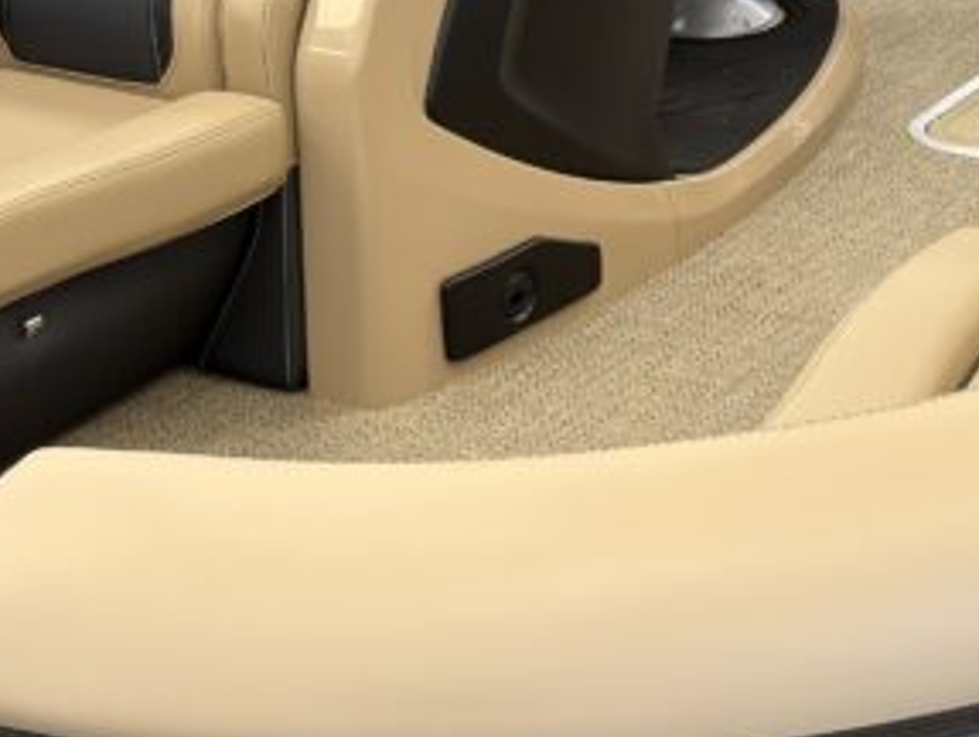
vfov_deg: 12.9
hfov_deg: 17.2
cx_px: 614
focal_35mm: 114
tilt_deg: -19.0
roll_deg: +1.9
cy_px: 119
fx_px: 3228
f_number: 1.78
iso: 100
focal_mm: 6.76
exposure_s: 1/60
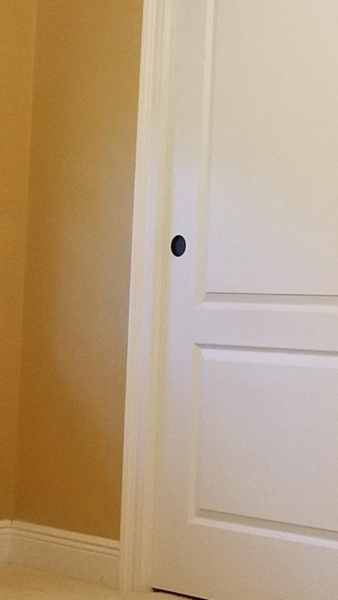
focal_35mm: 90
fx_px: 1434
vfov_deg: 23.6
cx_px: 350
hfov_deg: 13.2
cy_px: 220
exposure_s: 1/24
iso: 200
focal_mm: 4.2
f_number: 1.7
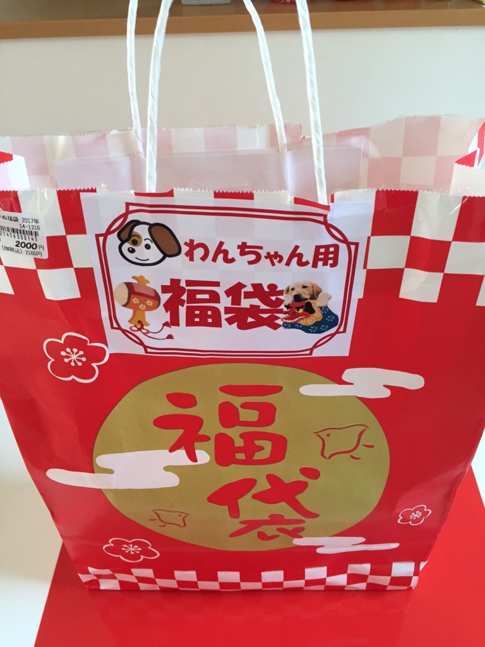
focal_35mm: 29
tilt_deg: -41.1
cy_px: 324
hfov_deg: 48.2
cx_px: 242
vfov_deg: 61.7
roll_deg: +2.1
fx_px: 542
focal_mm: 4.15
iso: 100
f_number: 2.2
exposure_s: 1/30
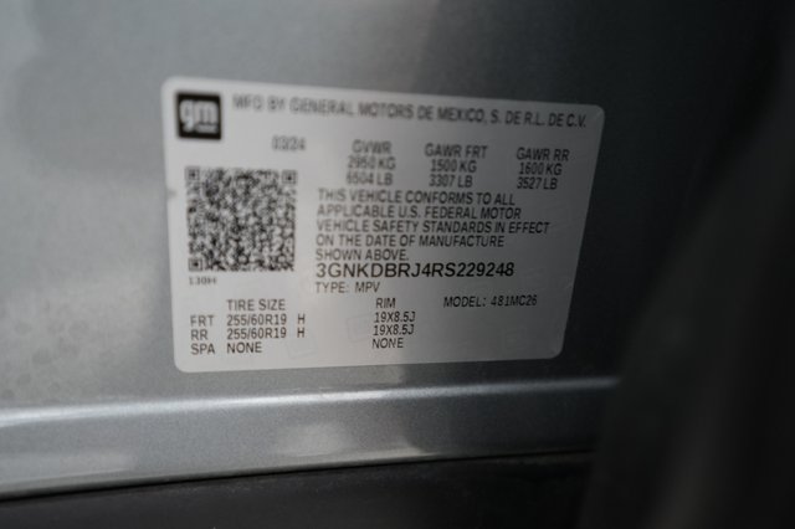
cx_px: 398
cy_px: 264
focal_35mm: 28
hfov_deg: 65.5
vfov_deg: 46.4
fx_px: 618
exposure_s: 1/30
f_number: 2.8
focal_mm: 28
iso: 1250
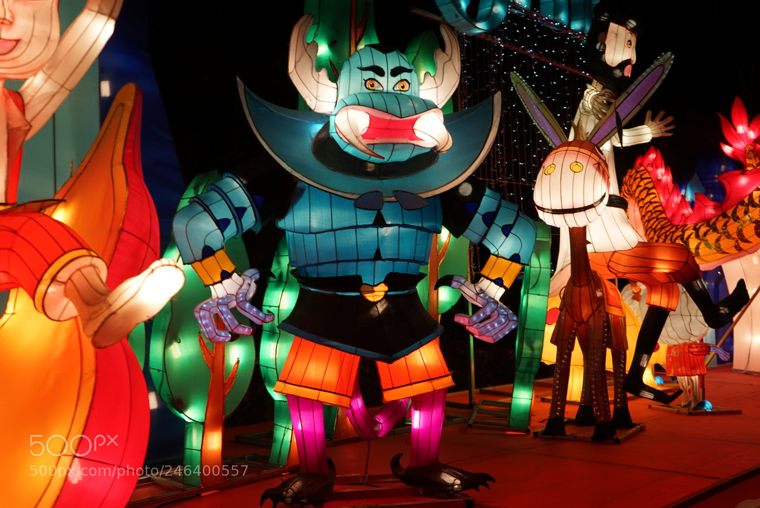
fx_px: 866
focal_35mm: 41
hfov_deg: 47.4
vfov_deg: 32.7
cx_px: 380
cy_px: 254
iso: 125
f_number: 4.5
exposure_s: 1/60
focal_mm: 41
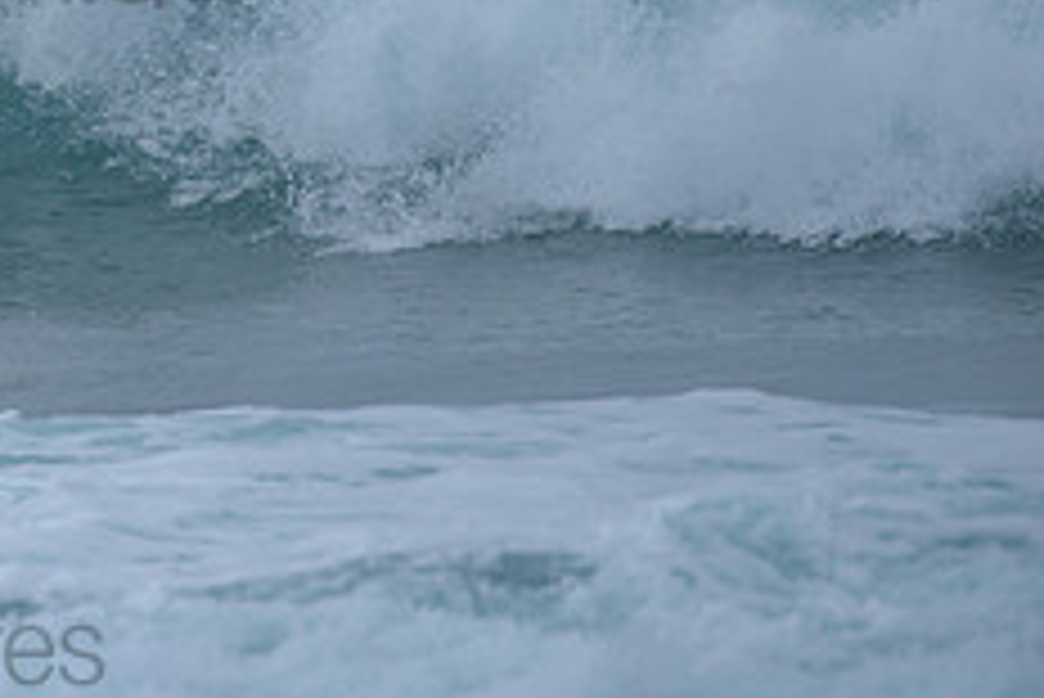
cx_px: -243
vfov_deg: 1.1
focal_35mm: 1250
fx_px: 36271
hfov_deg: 1.6
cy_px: -101
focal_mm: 500
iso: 360
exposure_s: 1/2000
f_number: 5.6
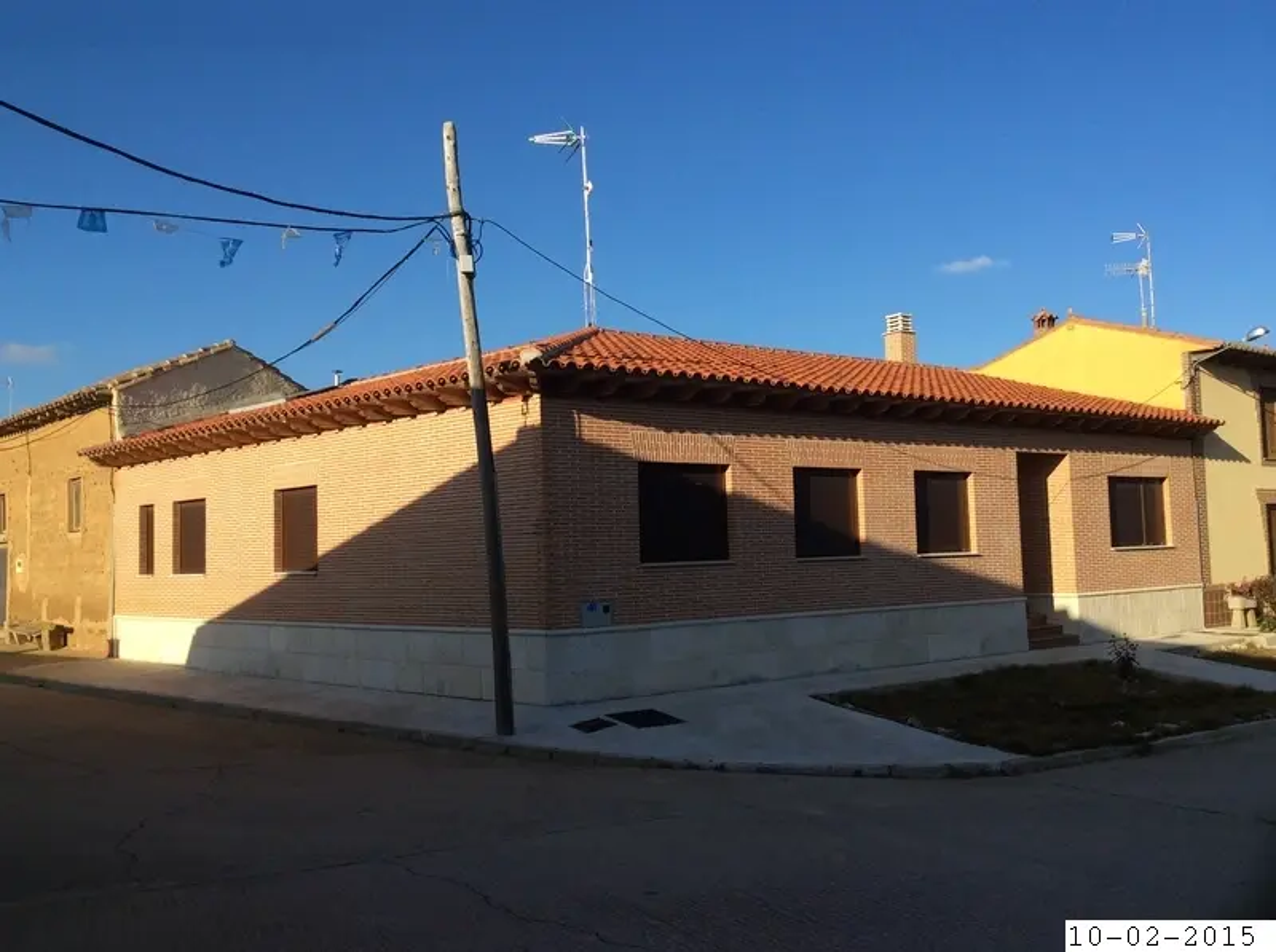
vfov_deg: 42.8
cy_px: 476
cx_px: 638
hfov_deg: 55.4
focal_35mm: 33
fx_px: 1214
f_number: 2.4
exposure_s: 1/1271
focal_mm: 3.3
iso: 32
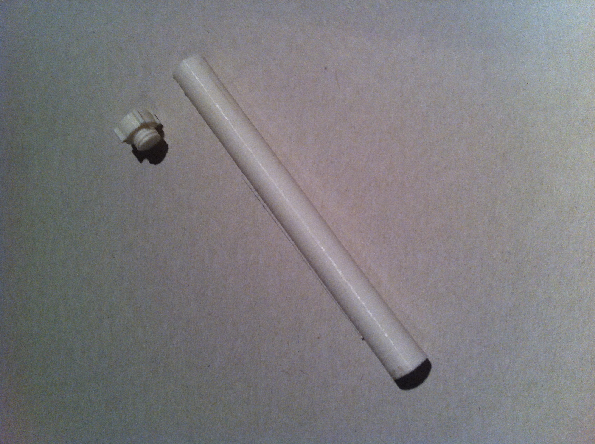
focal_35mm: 35
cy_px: 222
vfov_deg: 40.6
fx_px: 601
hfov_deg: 52.7
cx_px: 298
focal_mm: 3.85
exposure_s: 1/25
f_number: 2.8
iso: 80
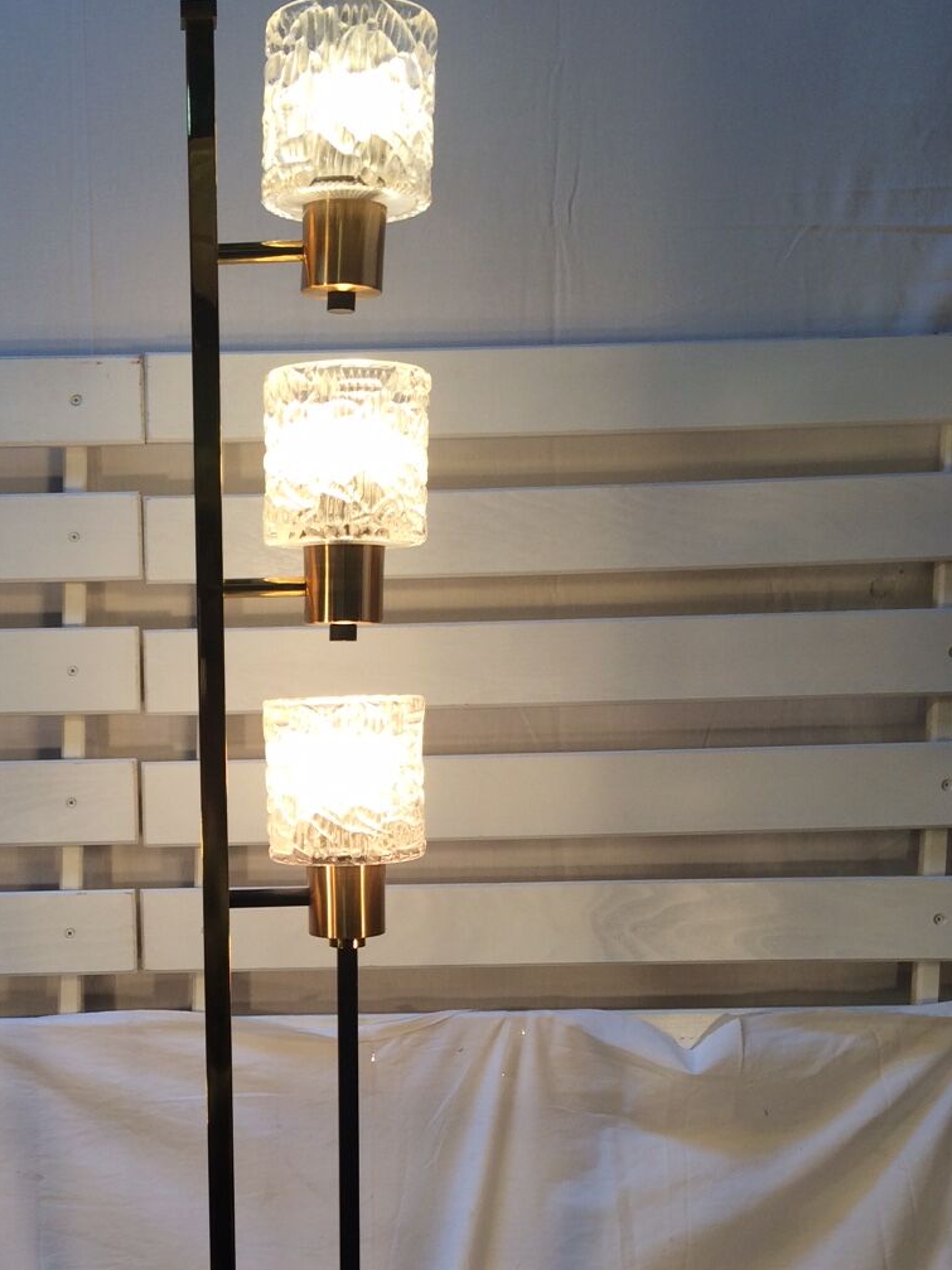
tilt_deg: -8.6
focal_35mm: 47
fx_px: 1724
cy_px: 946
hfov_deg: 30.3
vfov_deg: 39.4
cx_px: 223
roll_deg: +1.2
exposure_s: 1/50
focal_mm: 4.15
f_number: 2.2
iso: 40
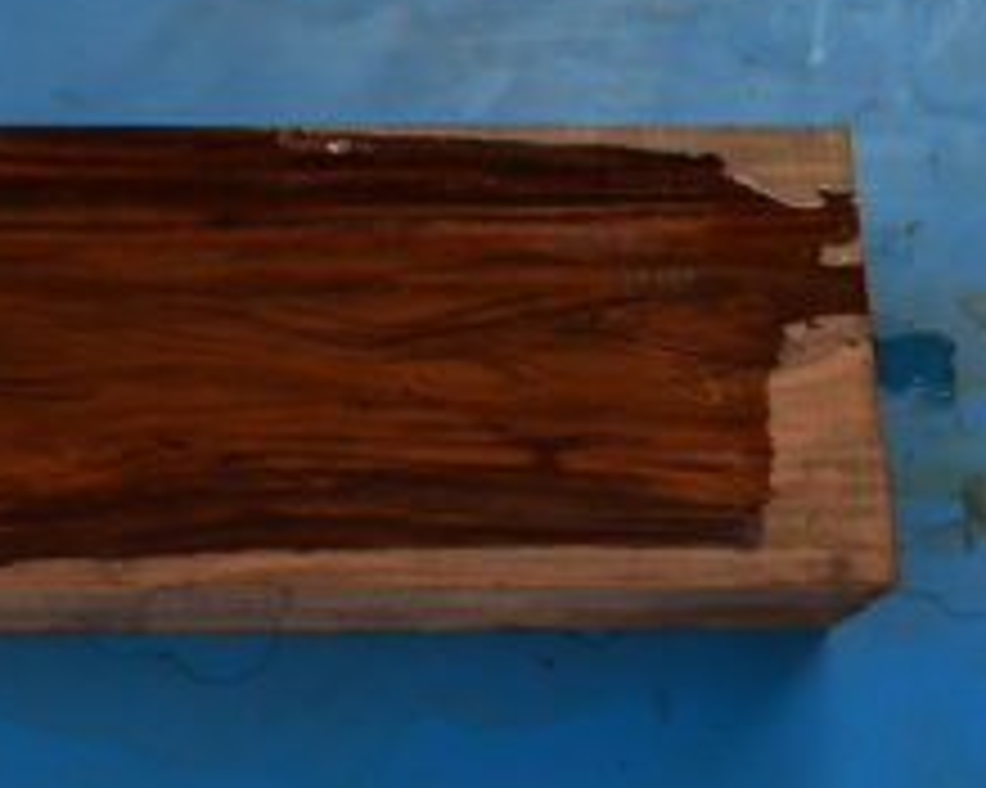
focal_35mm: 72
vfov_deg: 21.2
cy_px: 531
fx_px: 2100
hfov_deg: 25.8
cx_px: 158
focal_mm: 28
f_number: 4.5
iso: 2500
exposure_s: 1/160
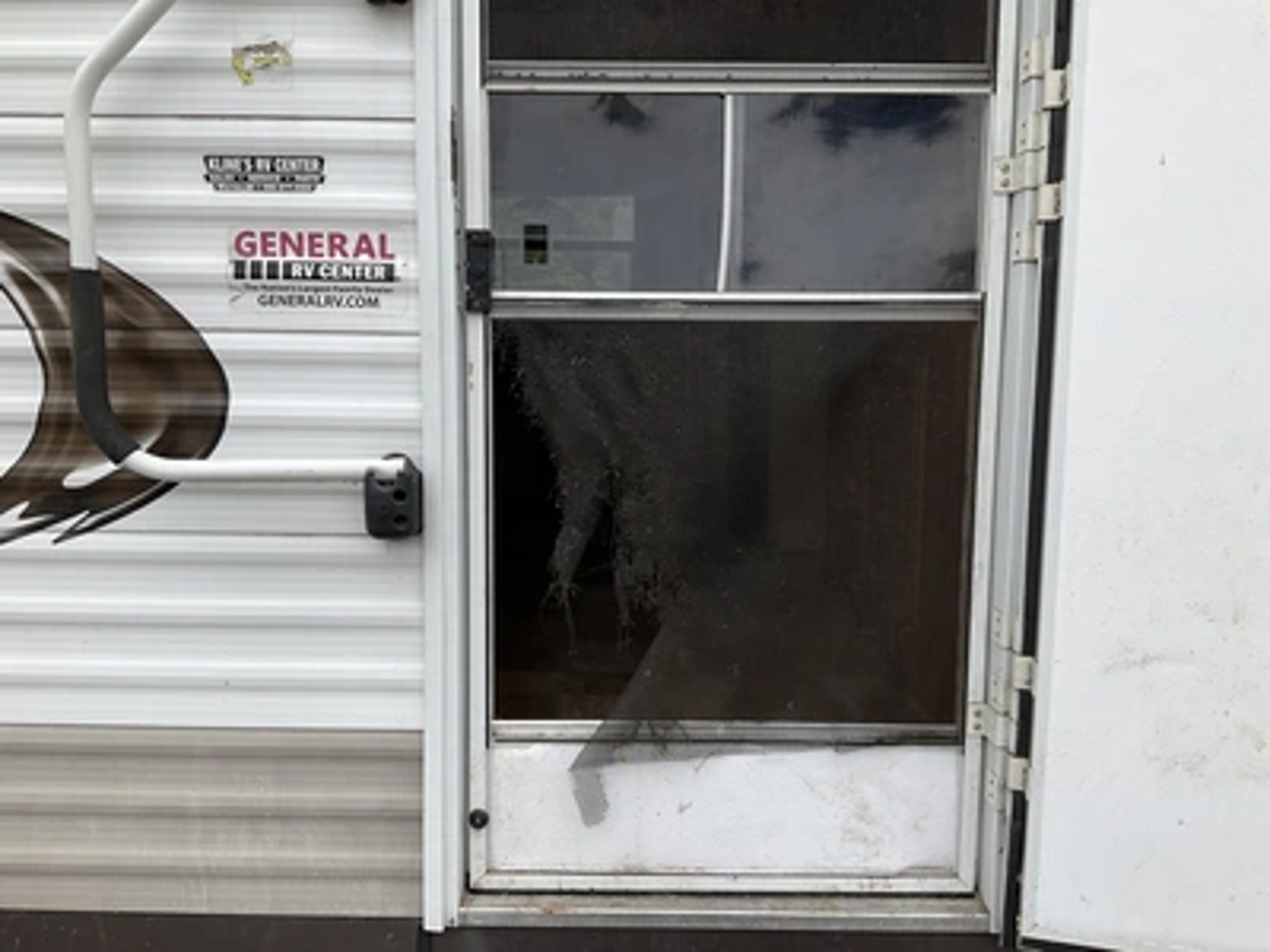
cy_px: 476
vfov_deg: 48.2
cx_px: 635
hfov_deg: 61.7
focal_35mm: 29
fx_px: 1064
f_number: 1.8
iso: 25
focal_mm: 3
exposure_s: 1/540
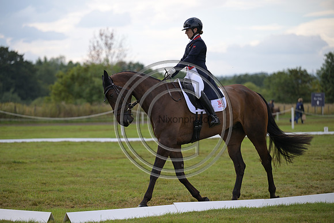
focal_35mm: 135
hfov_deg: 15.2
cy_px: 112
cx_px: 167
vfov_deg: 10.2
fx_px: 1253
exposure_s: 1/1250
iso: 160
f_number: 3.2
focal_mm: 135
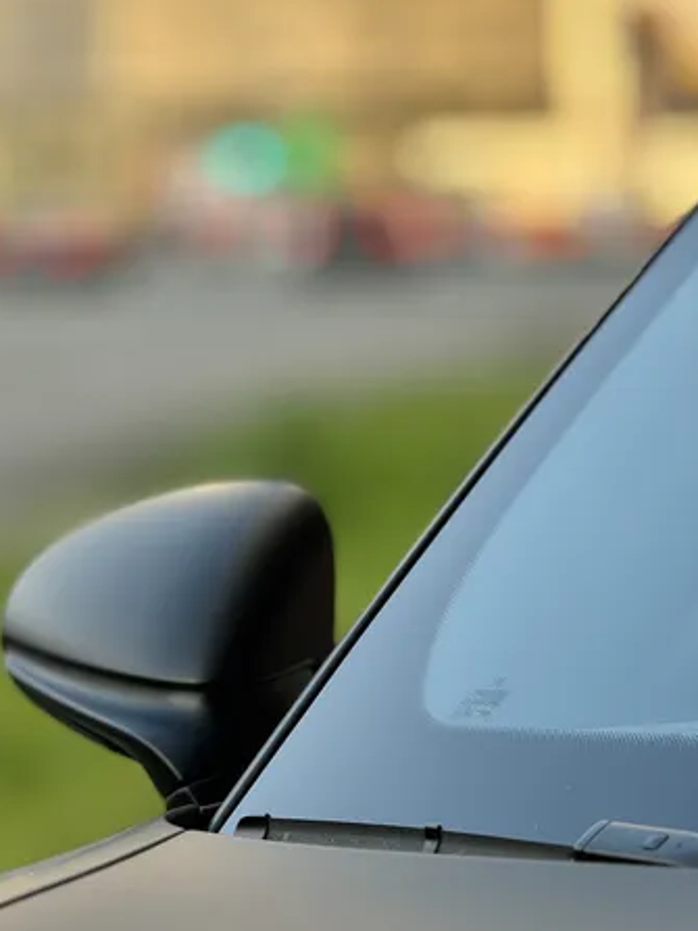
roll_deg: +1.4
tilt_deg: -4.8
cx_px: 244
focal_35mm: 161
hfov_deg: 9.2
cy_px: 575
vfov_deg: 12.3
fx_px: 4331
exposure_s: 1/265
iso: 50
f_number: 2.8
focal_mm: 15.66
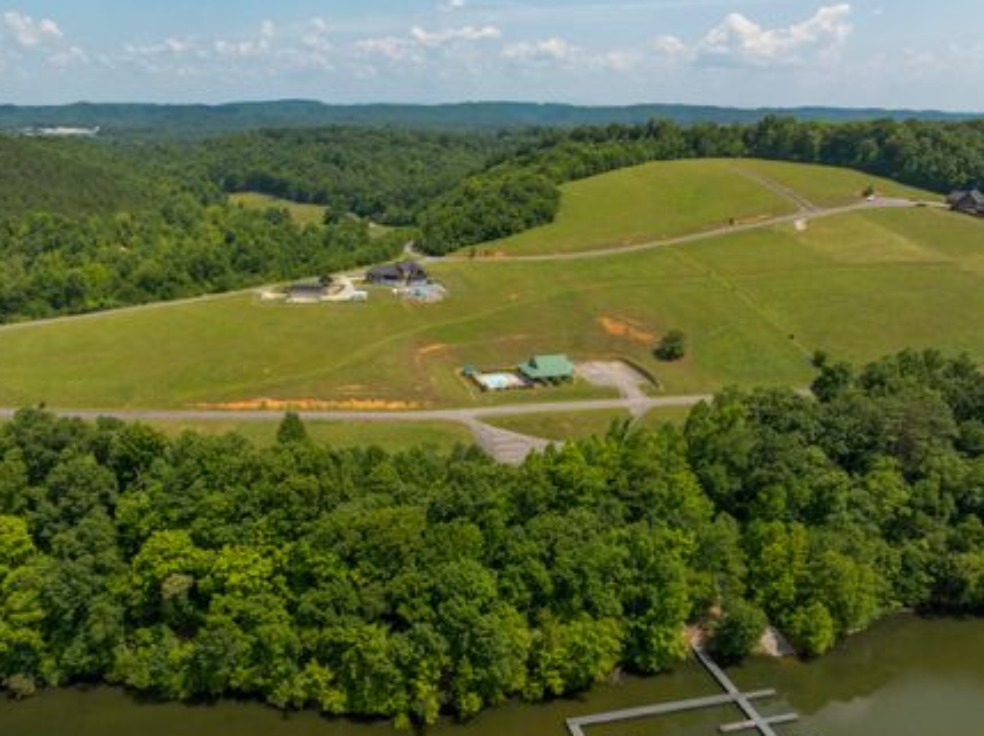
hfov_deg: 63.1
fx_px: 795
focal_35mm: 28
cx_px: 413
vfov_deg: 49.5
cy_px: 424
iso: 200
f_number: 7.1
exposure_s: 1/500
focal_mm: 12.29
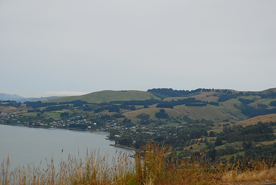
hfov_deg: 26.0
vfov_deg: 17.6
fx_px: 599
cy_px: 92
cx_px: 138
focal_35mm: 78
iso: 400
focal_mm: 52
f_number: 6.3
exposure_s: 1/800
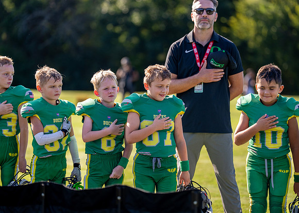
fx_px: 1426
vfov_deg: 8.6
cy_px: 104
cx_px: 152
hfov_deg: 12.0
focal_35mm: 168
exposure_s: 1/2000
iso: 320
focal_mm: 153
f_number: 2.8
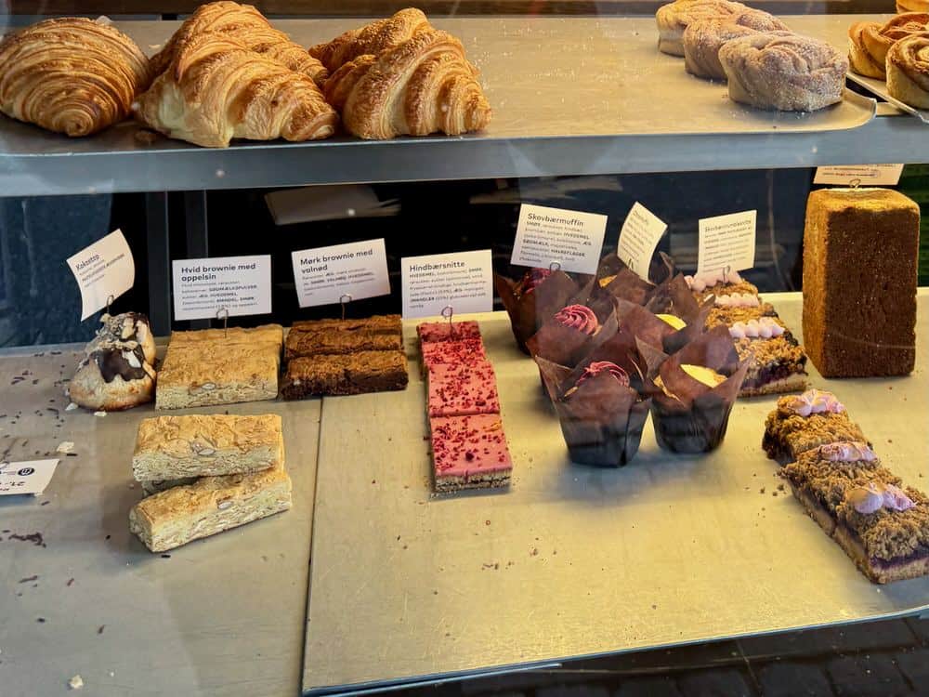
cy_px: 348
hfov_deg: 71.6
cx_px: 464
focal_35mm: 24
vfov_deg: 56.8
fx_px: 644
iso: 125
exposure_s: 1/100
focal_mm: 6.76
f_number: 1.78
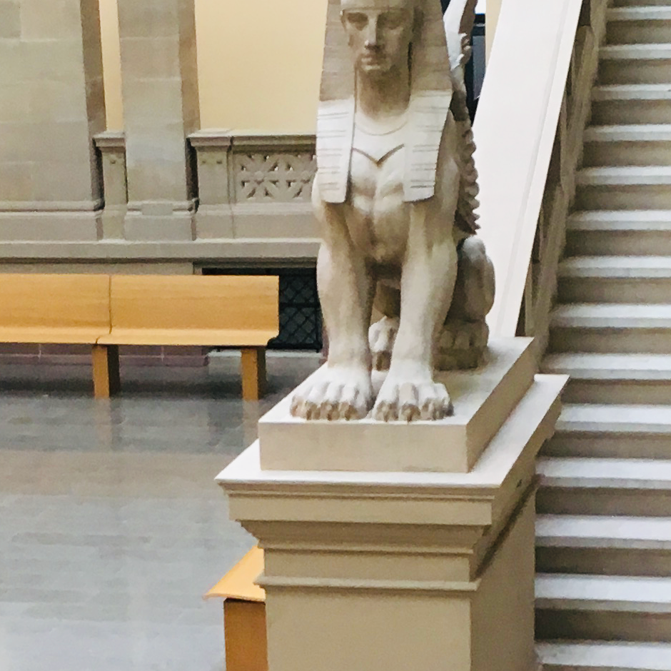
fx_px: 2412
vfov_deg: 15.5
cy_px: 673
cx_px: 315
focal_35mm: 110
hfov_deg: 15.8
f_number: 2.2
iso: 40
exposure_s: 1/33
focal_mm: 4.15
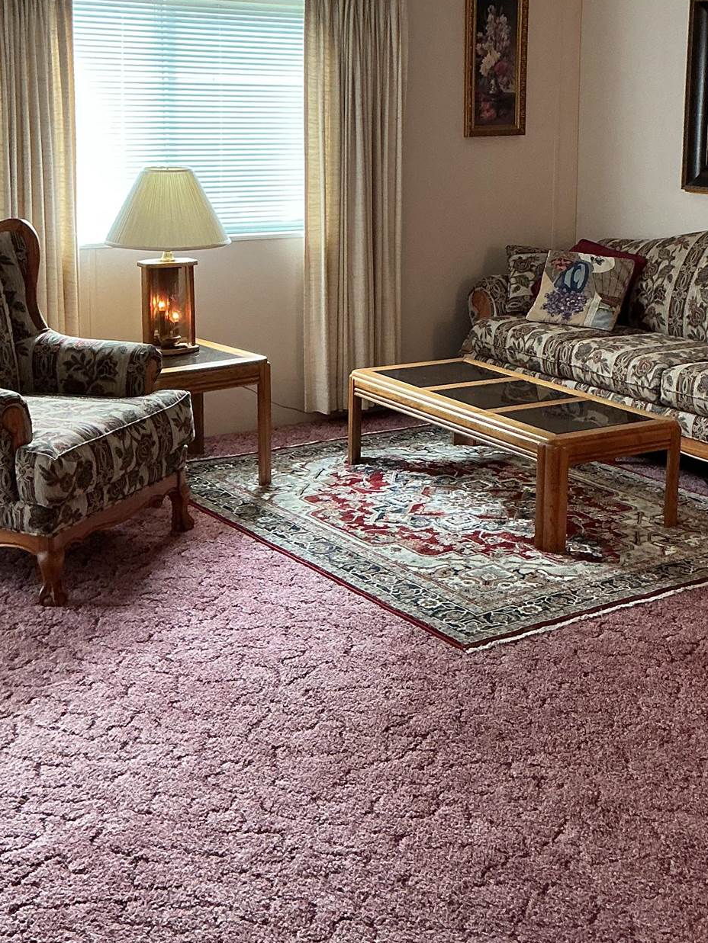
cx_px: 475
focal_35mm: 54
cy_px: 287
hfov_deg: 26.9
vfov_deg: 35.1
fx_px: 1472
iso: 125
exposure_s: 1/60
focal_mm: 3
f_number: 1.8
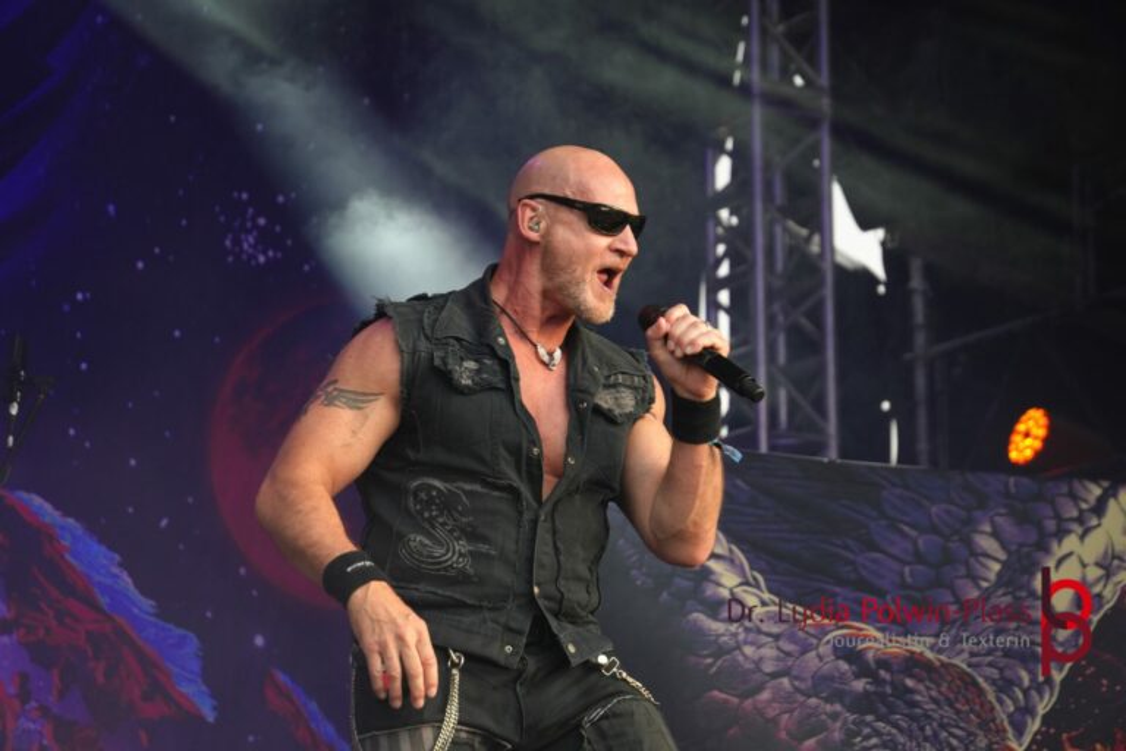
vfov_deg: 7.6
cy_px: 376
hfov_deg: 11.3
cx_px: 563
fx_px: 5676
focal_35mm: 182
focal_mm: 121
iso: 800
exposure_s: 1/200
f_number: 5.6
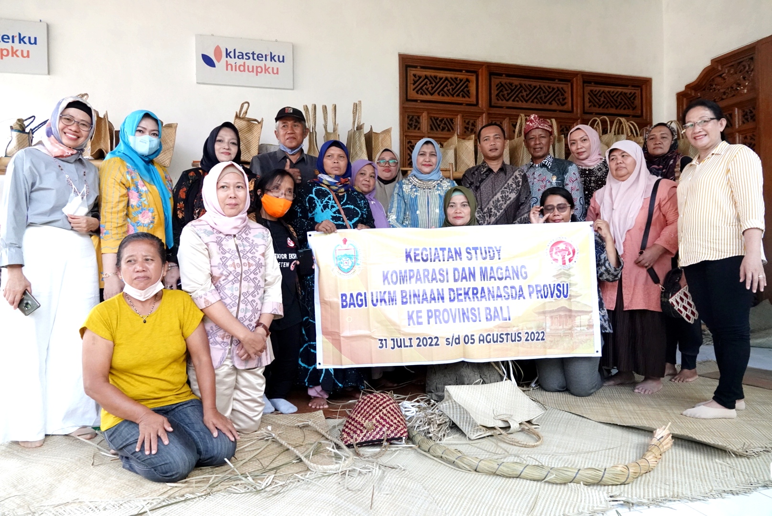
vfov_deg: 53.2
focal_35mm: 24
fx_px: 515
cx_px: 386
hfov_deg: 73.7
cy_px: 258
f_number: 2.5
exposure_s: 1/2000
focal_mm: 8.93
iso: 2000
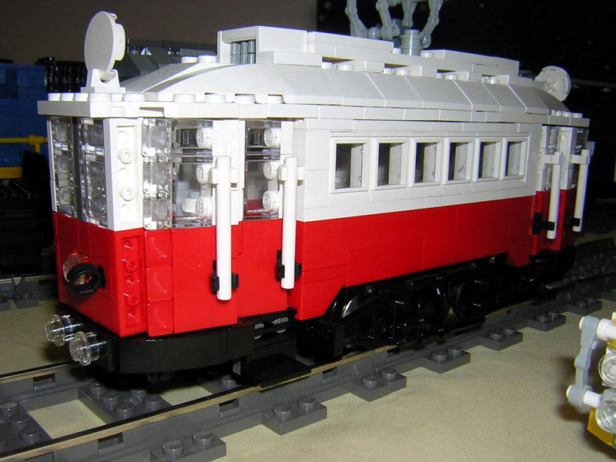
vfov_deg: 39.7
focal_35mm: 36
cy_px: 231
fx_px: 641
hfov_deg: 51.4
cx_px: 308
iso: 100
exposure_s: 1/60.1
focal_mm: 4.7
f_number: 5.2
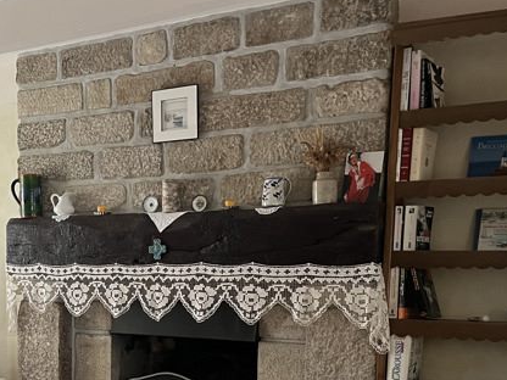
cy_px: 337
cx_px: 115
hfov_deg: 37.1
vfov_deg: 28.1
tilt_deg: -6.7
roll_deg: -0.2
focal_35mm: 50
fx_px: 732
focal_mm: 5.1
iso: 500
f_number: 1.6
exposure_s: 1/42
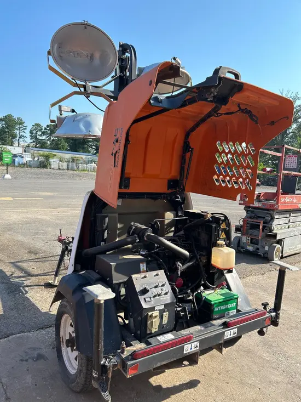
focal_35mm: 26
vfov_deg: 67.3
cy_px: 201
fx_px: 301
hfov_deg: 53.1
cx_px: 150
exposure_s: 1/1669
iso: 50
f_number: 1.5
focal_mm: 5.7
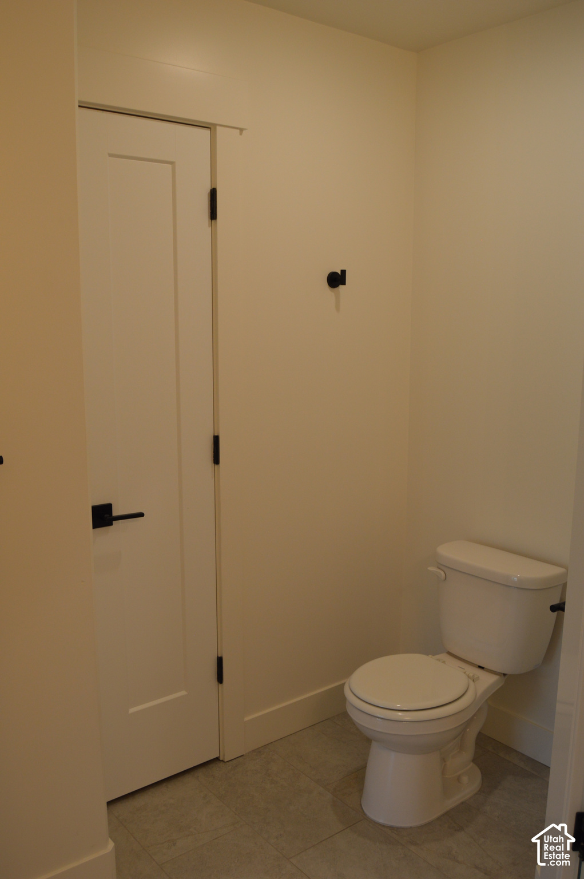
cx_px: 292
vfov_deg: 62.0
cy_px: 440
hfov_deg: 43.5
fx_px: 731
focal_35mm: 30
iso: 400
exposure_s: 1/100
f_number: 5
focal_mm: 20
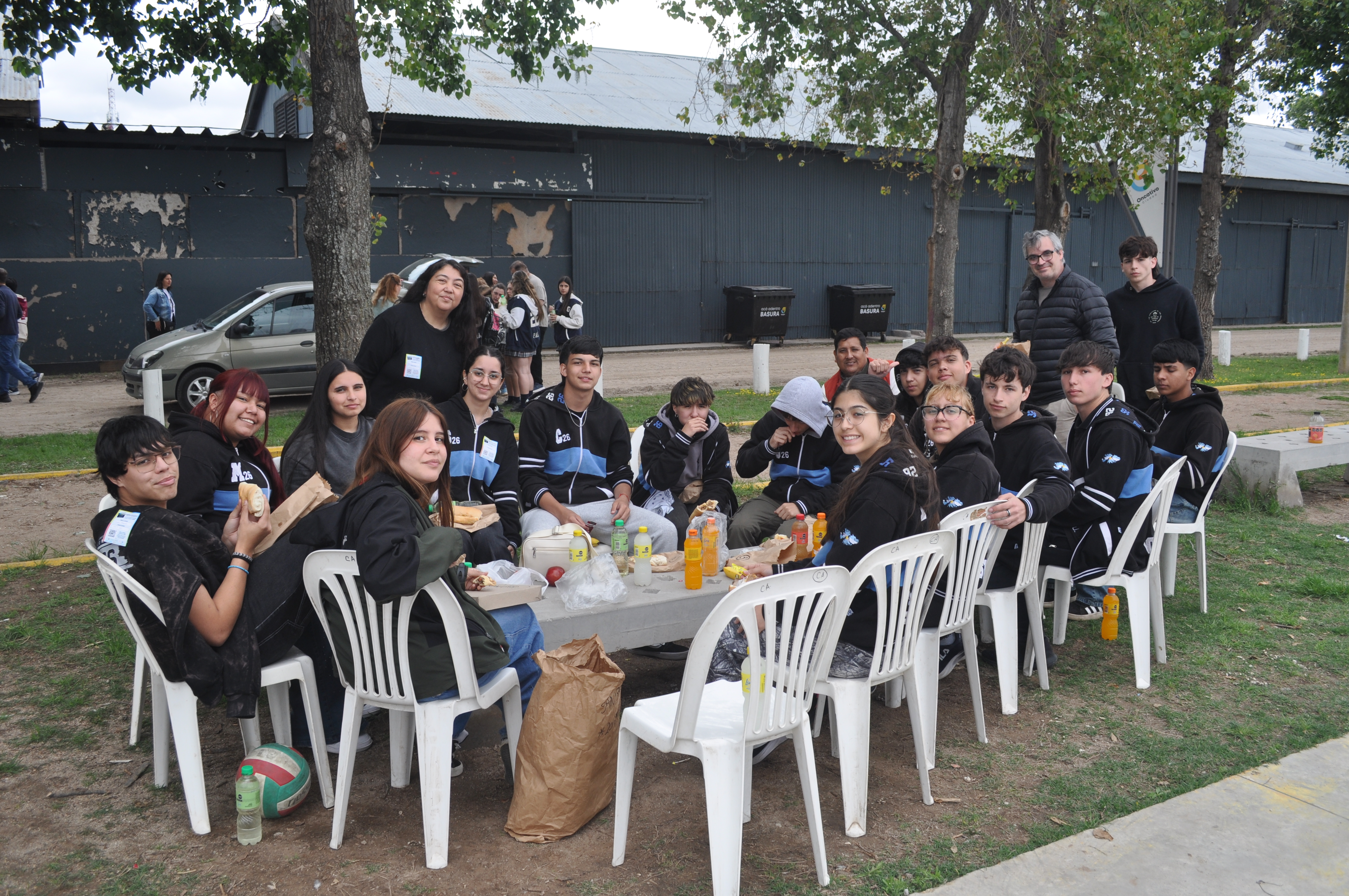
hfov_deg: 62.0
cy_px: 448
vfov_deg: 43.5
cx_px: 674
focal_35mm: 30
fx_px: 1123
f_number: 7.1
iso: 200
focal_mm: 20
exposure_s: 1/200
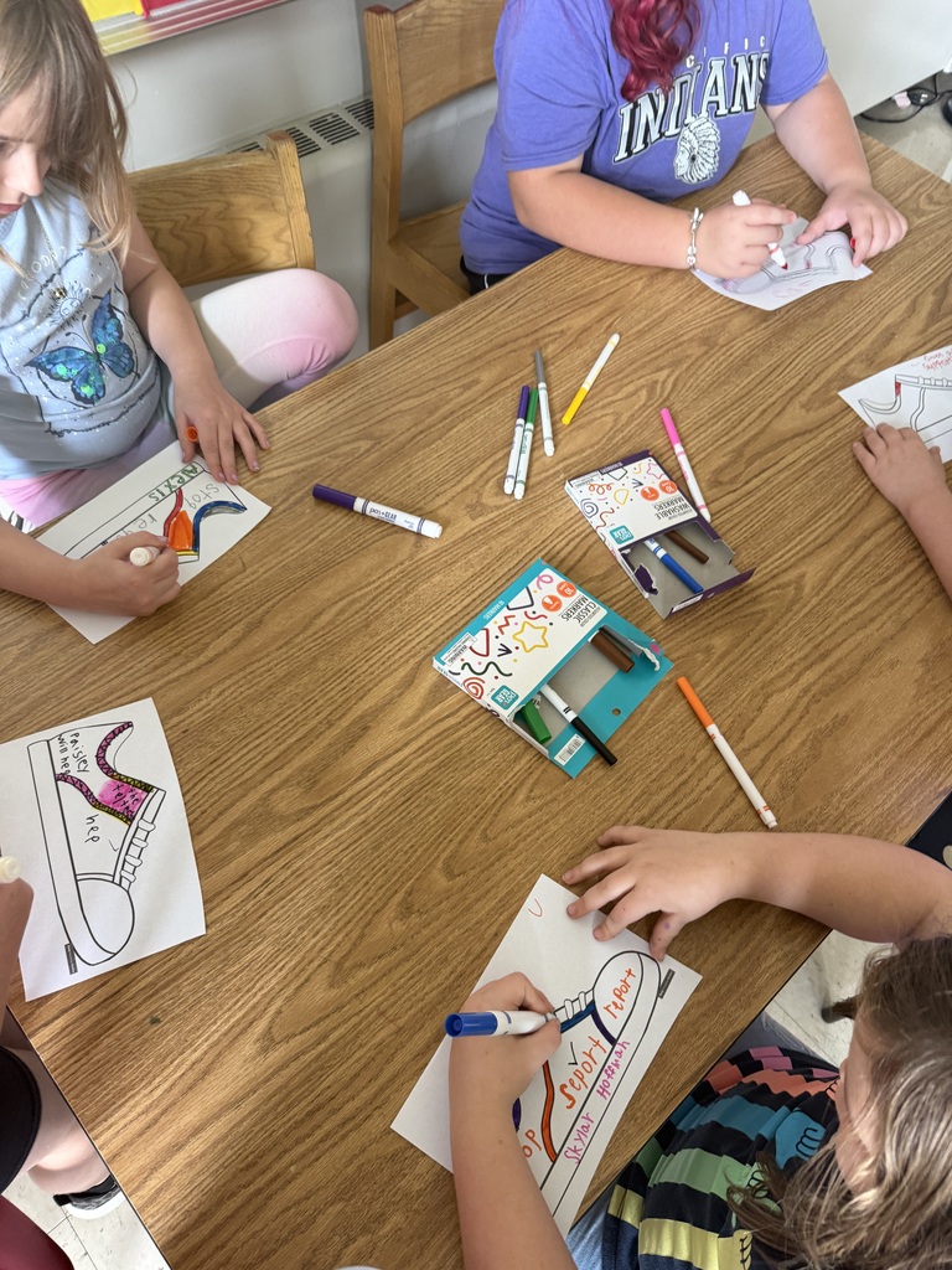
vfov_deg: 71.6
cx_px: 476
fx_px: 880
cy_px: 635
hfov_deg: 56.8
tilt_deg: -59.3
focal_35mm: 24
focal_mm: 6.76
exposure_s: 1/60
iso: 250
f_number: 1.78
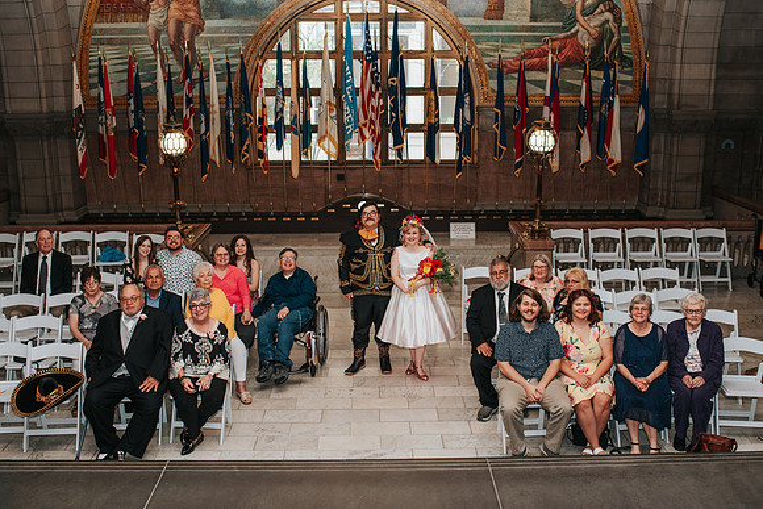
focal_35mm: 39
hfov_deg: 49.7
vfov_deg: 34.4
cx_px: 389
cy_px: 245
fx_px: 823
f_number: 3.5
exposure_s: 1/200
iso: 1000
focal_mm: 35
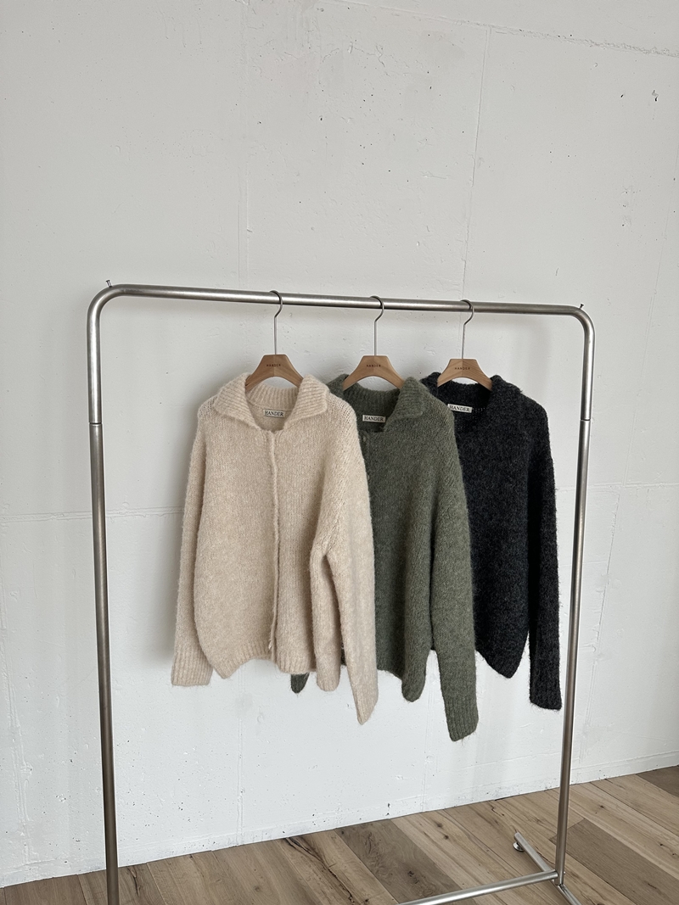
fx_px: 628
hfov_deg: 56.8
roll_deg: -0.9
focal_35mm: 24
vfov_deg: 71.6
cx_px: 340
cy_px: 452
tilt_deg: -6.2
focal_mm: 6.86
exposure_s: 1/120
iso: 125
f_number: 1.78
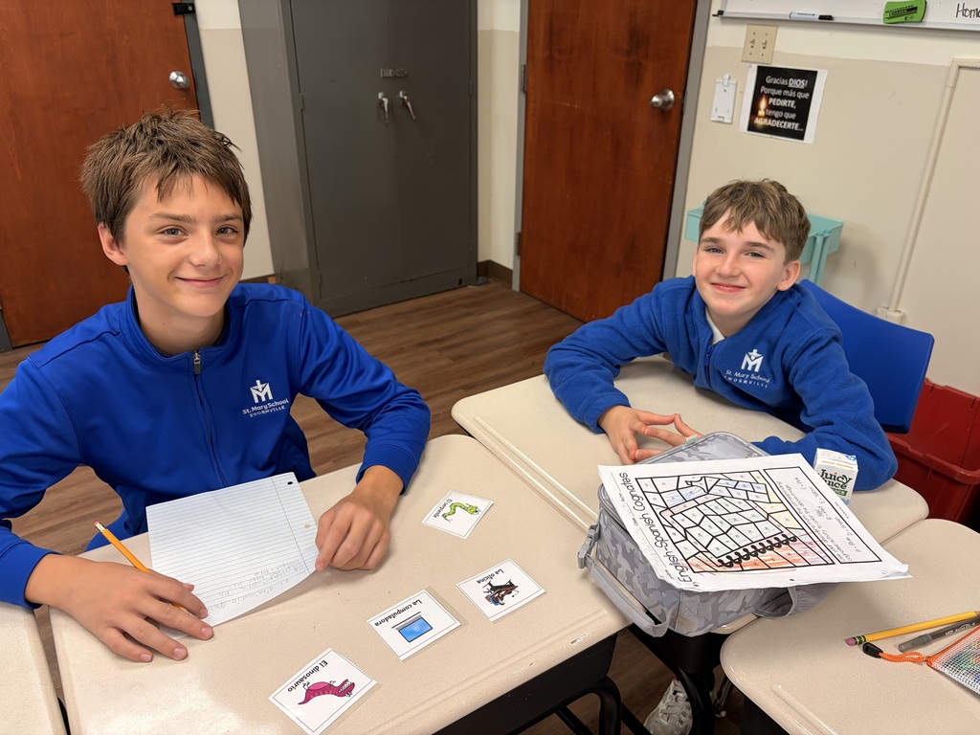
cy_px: 368
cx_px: 490
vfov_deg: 53.1
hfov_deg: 67.3
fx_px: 736
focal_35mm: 26
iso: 100
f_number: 1.6
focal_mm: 5.96
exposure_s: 1/120
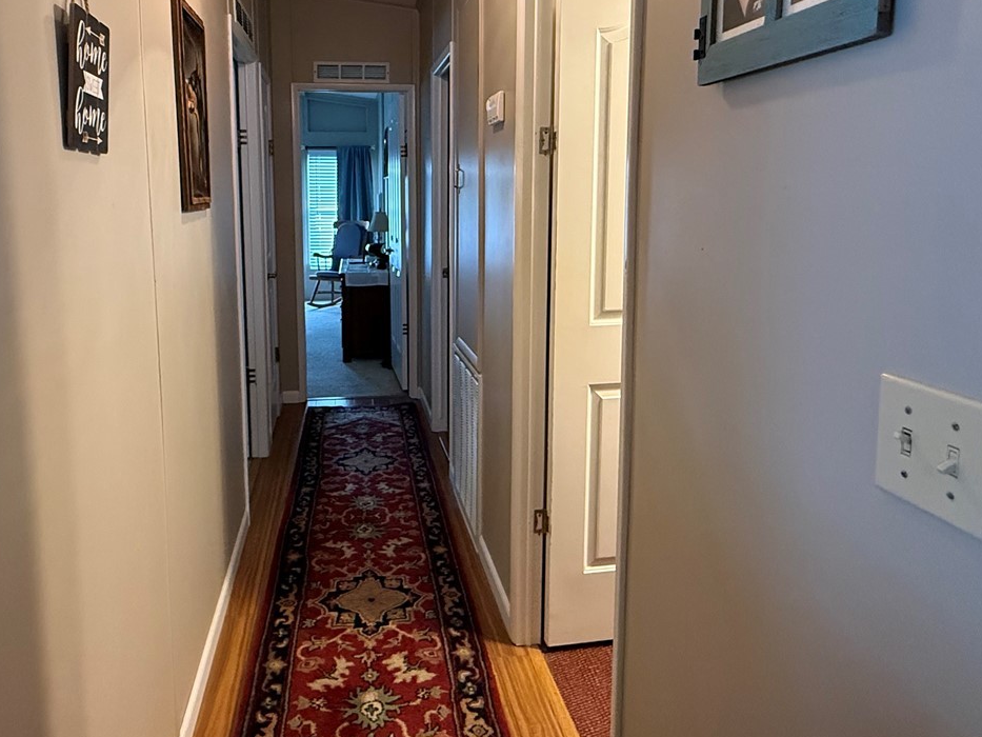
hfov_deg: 71.2
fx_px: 681
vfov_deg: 56.0
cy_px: 264
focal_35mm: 24
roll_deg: +0.1
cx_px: 416
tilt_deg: -4.4
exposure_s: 1/60
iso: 640
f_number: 2.2
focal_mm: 2.22
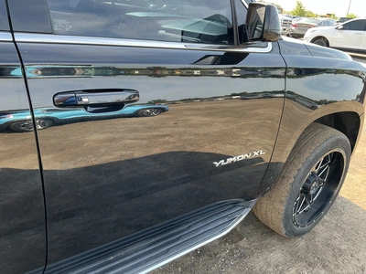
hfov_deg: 63.4
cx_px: 183
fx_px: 296
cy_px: 137
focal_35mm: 28
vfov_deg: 49.7
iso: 25
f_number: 1.8
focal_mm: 3
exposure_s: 1/122
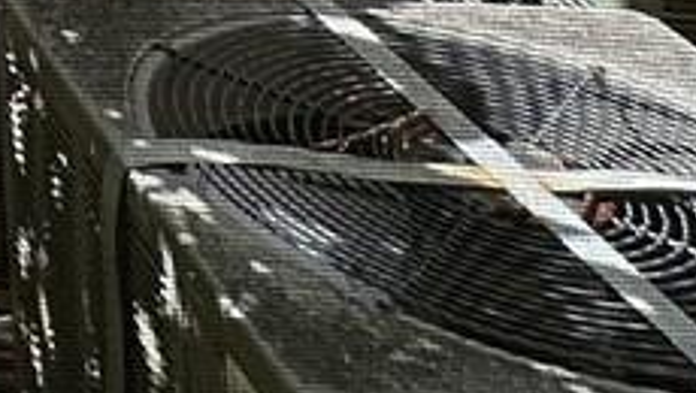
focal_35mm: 106
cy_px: -1224
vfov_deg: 7.5
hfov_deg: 14.1
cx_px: -962
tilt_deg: +6.5
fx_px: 1959
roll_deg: -0.2
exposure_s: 1/460
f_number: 2.2
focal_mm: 2.22
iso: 40
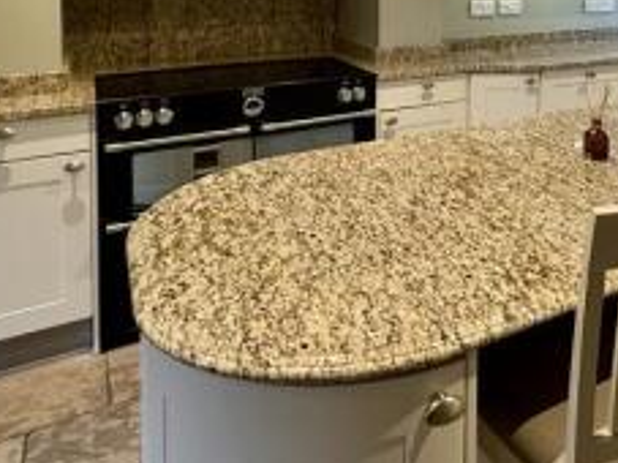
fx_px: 642
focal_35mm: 36
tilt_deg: -2.2
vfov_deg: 35.3
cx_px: 540
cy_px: -15
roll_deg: -0.3
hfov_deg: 47.0
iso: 250
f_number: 2.2
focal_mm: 2.22
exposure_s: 1/100
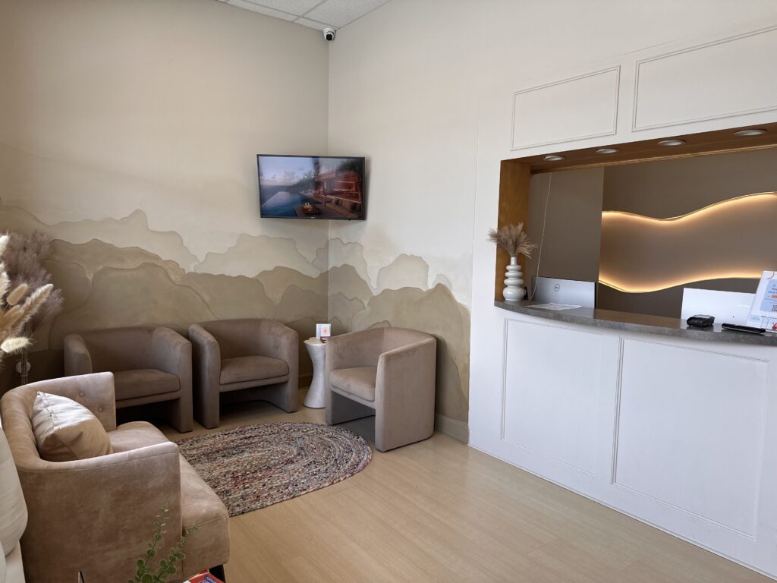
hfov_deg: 71.6
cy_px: 292
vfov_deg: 56.8
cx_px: 388
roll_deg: -1.1
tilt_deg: -5.4
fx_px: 539
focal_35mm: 24
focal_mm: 6.86
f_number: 1.78
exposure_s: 1/386
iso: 80
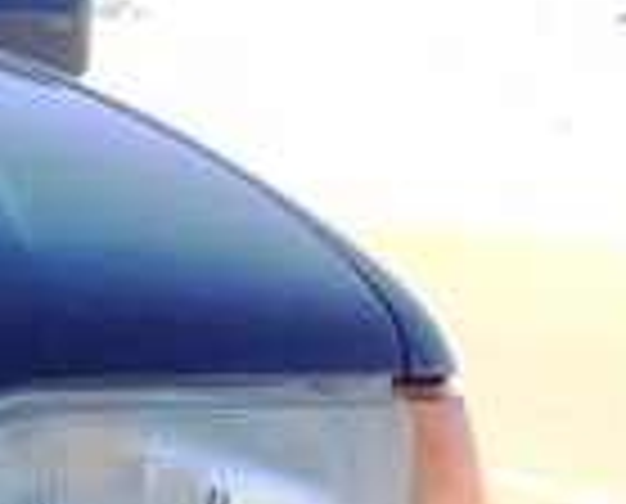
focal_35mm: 134
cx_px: -788
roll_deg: -0.7
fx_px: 2490
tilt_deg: -12.9
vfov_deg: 11.3
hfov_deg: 12.0
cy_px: 646
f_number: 2.2
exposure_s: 1/595
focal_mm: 4.15
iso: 32
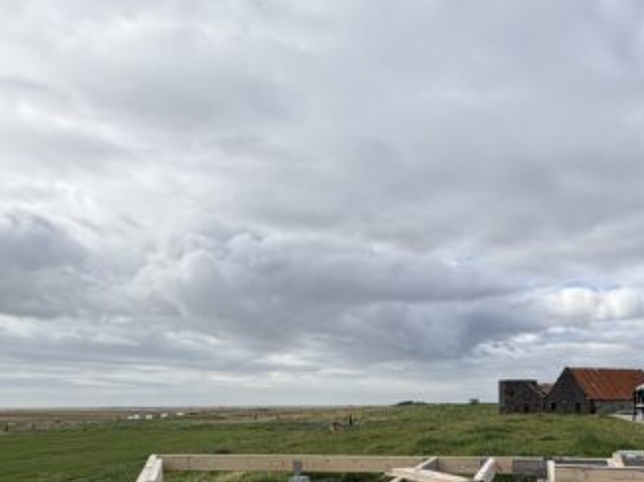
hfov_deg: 51.7
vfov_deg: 39.7
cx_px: 522
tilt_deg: -4.8
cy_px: 435
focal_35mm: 33
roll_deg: +0.7
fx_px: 613
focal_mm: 2.22
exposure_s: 1/1709
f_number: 2.2
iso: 50
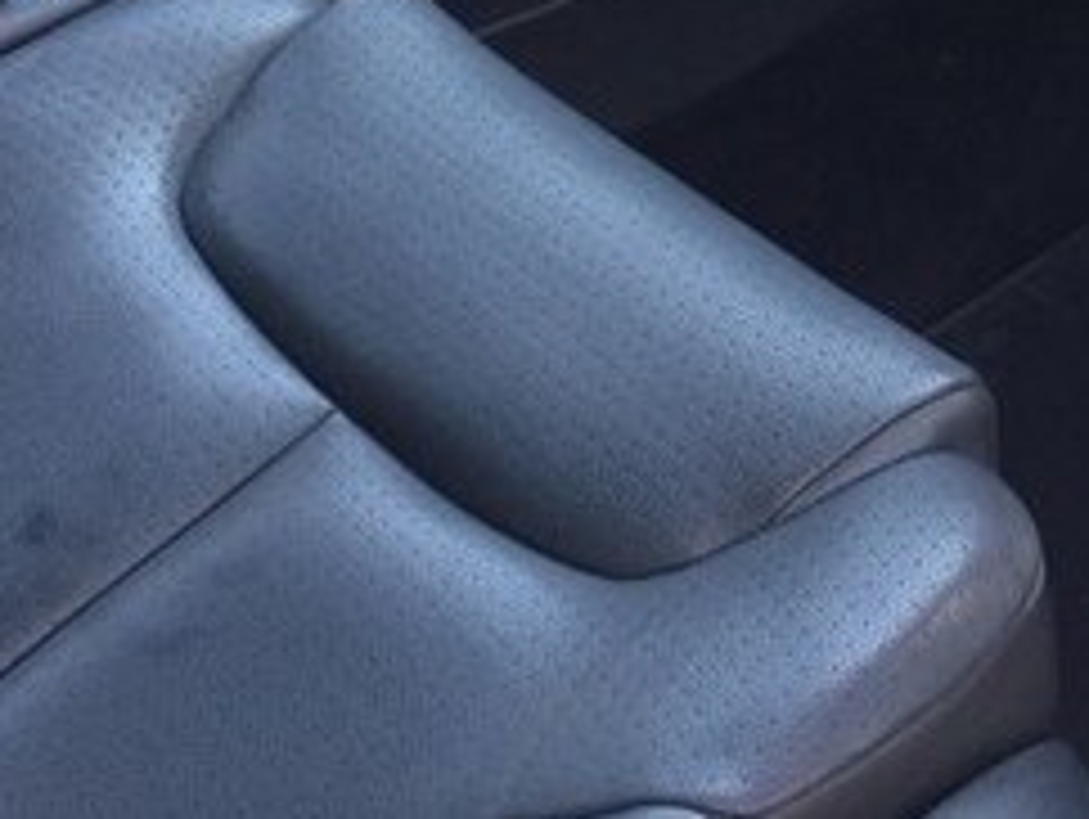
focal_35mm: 79
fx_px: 2488
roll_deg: -1.0
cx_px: 693
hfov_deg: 24.6
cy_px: -281
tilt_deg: -24.1
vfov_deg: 17.4
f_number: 2.2
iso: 40
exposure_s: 1/33
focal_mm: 4.15
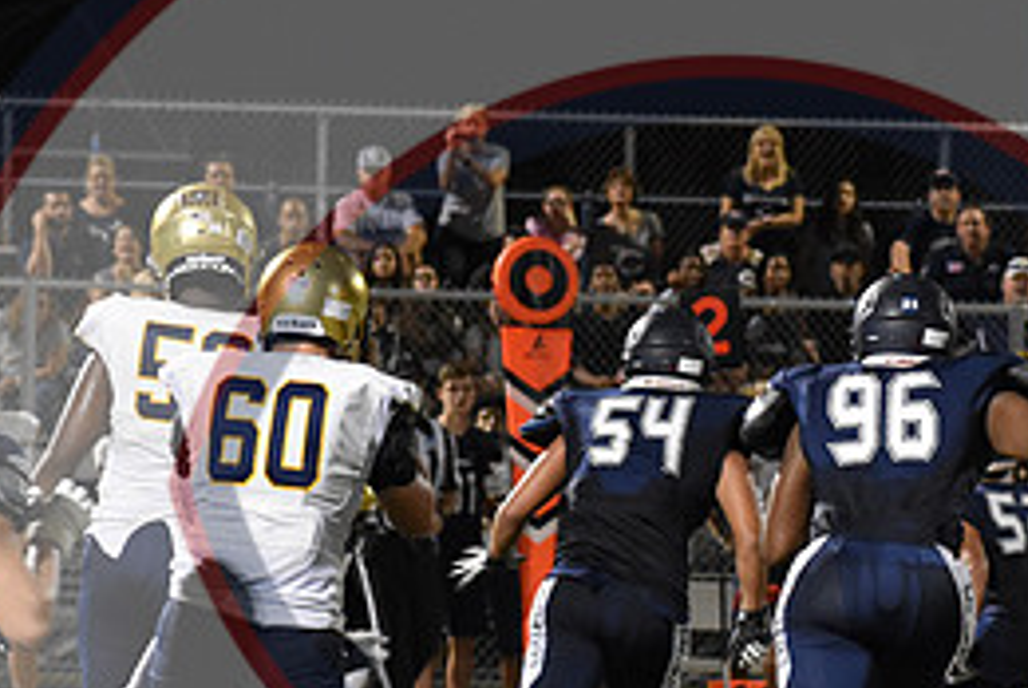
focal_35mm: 408
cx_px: 708
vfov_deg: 3.4
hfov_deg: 5.0
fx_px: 11664
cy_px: 484
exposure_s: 1/125
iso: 3600
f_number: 4.8
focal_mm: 122
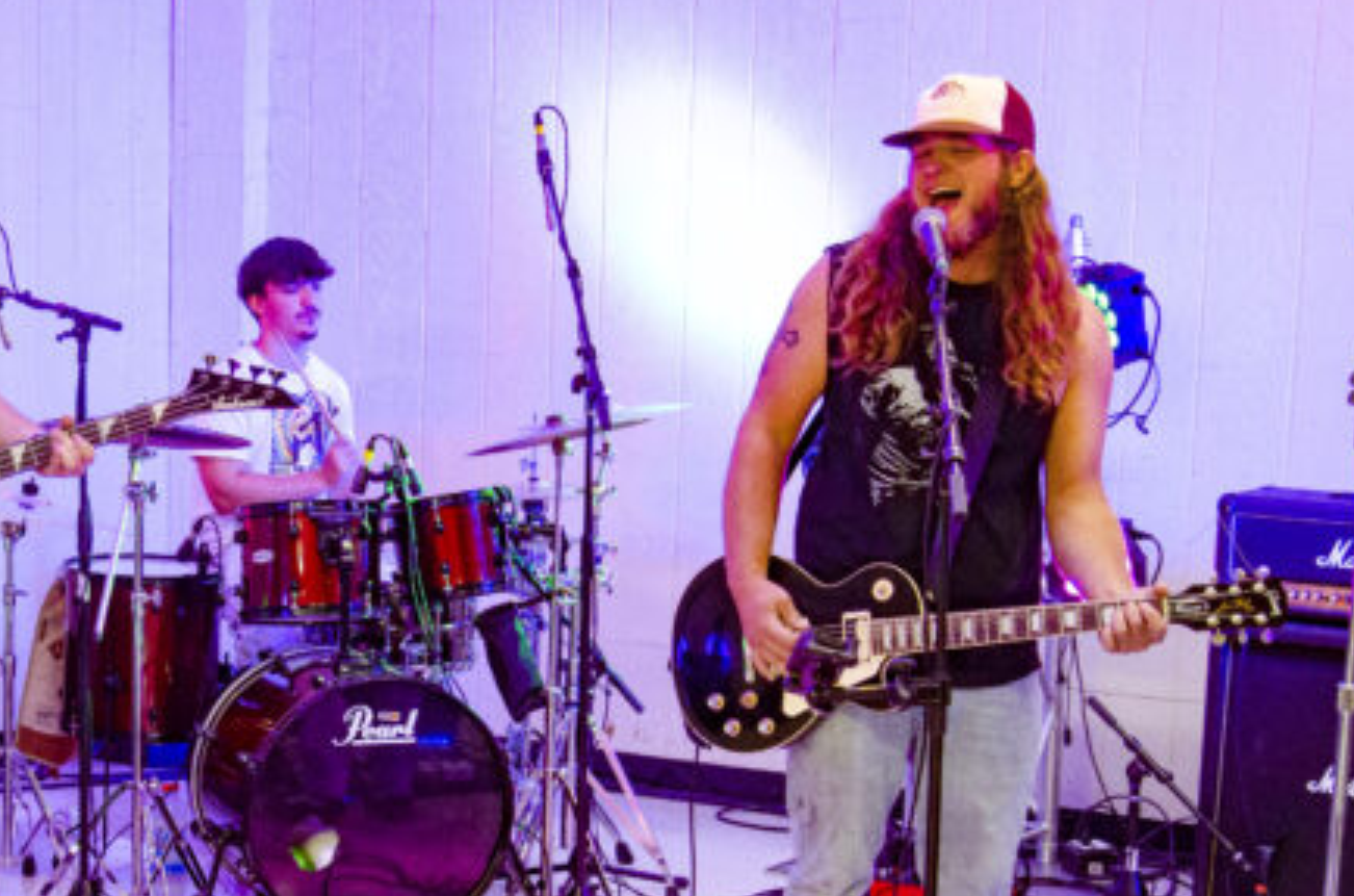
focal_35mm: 85
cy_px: 701
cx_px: 293
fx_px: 3189
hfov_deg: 23.7
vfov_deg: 15.9
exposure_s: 1/100
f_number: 4
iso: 1250
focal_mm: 32
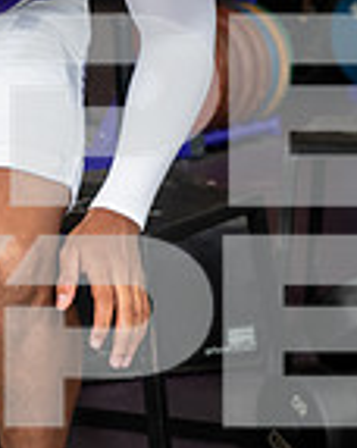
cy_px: 113
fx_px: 2038
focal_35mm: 154
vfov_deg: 12.5
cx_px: -25
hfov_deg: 9.9
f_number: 7.1
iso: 800
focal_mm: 52
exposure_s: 1/250
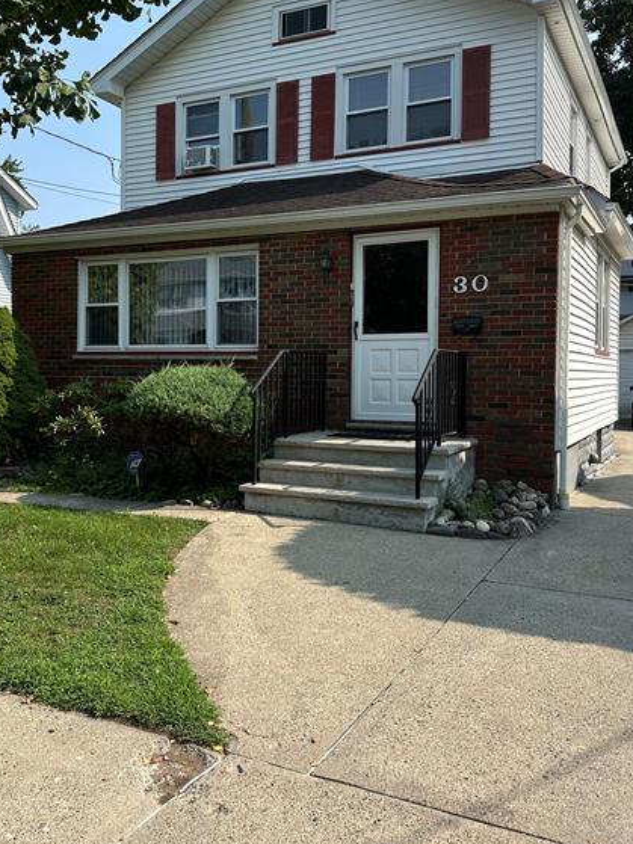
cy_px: 371
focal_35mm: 33
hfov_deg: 42.7
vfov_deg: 55.2
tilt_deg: -0.3
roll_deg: -1.1
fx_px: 805
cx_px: 246
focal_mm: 6.86
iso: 80
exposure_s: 1/3155
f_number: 1.78
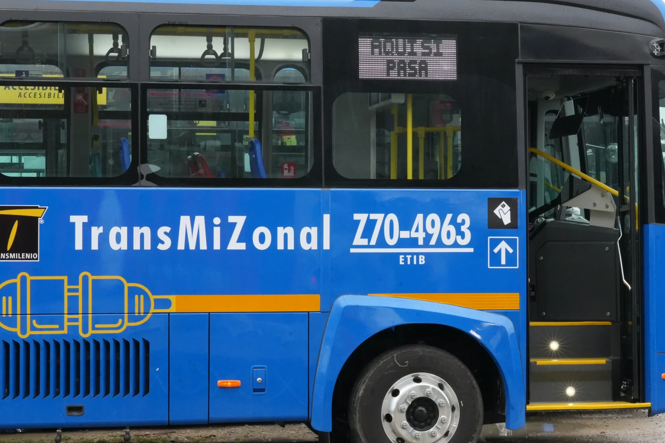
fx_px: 1644
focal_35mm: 89
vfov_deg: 15.4
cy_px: 214
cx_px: 333
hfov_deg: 22.9
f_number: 22
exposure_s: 1/250
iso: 5000
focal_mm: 63
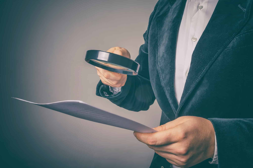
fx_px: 295
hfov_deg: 46.5
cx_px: 126
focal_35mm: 42
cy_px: 84
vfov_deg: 31.8
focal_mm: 28
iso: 100
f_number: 11
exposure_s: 1/125
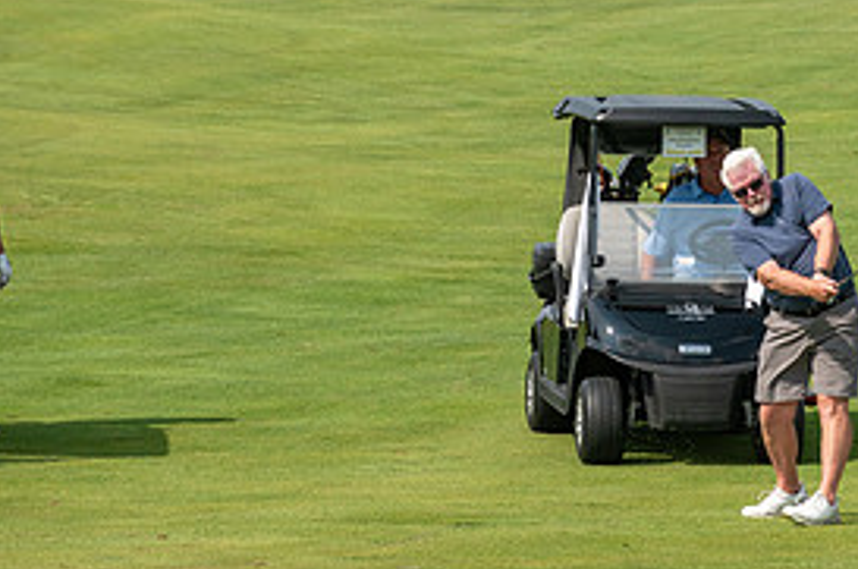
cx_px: 704
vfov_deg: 3.2
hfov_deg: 4.8
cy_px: 157
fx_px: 10135
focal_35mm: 426
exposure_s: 1/3200
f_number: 5
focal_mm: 200
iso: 250
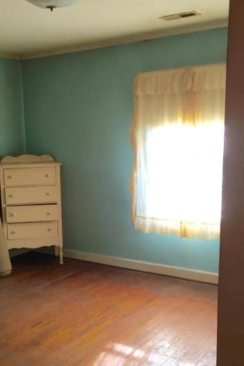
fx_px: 447
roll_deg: +0.8
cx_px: 81
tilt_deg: -10.9
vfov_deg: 44.1
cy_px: 228
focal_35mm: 44
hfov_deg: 30.3
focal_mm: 4.15
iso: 64
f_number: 2.2
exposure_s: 1/30
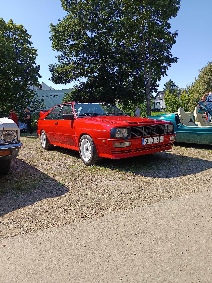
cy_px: 142
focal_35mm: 24
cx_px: 106
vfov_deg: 71.6
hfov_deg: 56.8
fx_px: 196
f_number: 1.7
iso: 50
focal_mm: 5.31
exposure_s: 1/300
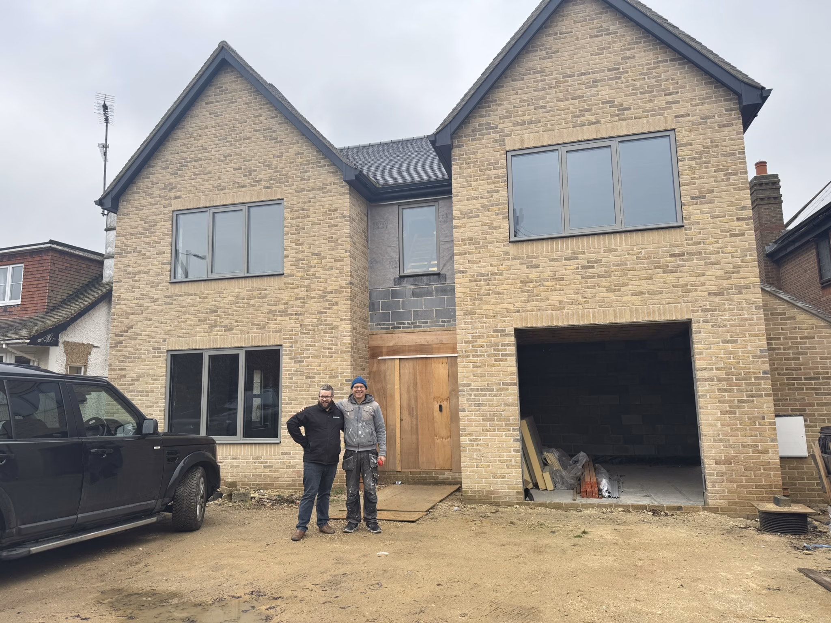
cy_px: 312
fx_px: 576
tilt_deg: +7.8
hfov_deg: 71.6
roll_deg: +1.1
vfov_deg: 56.8
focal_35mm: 24
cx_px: 416
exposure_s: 1/153
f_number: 1.78
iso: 64
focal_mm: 6.76
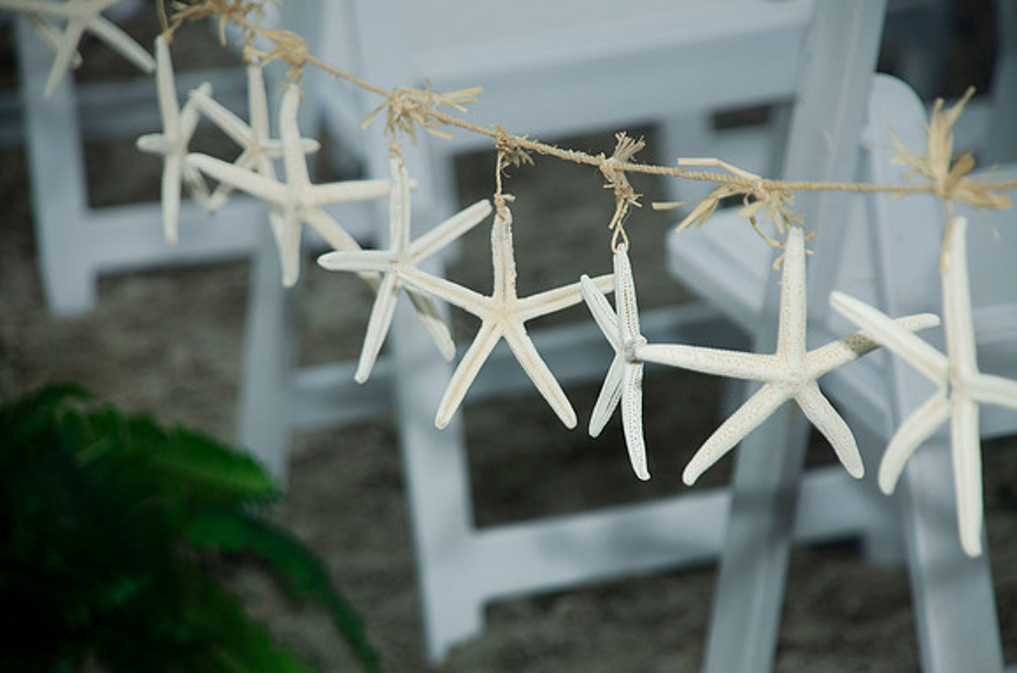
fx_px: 5708
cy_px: 336
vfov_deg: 6.8
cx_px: 508
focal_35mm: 202
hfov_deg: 10.2
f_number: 6.3
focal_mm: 135
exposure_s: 1/250
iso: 100
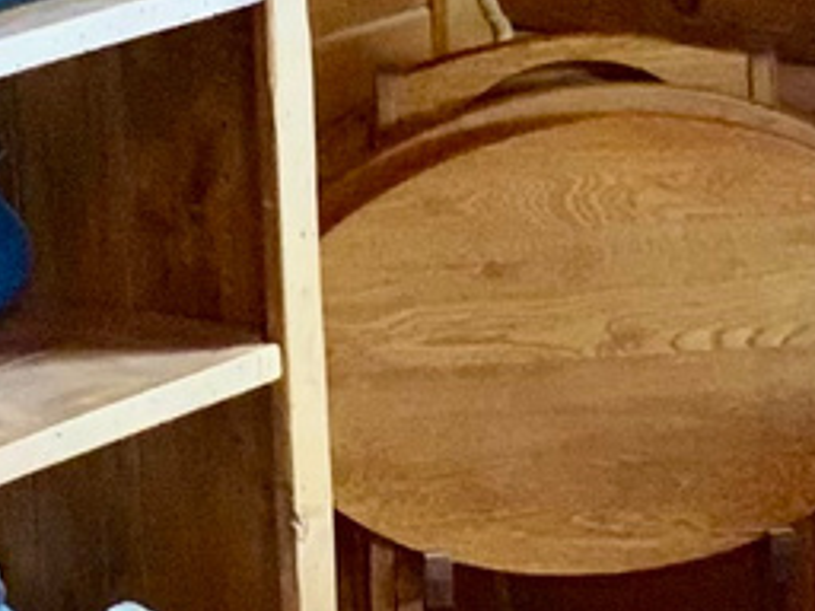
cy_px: 38
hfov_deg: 8.5
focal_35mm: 232
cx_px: 140
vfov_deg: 6.4
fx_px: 5462
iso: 160
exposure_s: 1/60
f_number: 1.8
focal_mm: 3
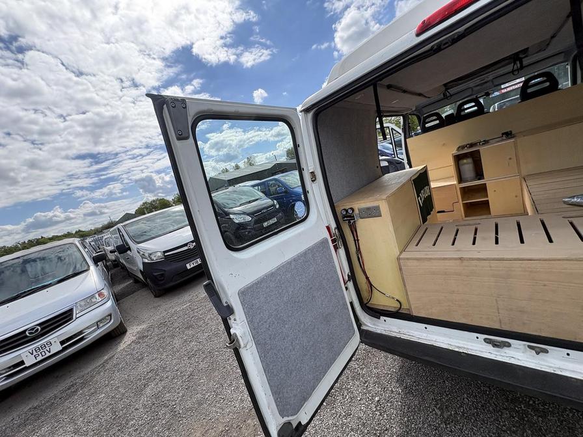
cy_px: 218
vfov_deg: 85.7
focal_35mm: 14
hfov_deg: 102.1
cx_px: 292
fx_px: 236
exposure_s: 1/879
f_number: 2.2
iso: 50
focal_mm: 2.22
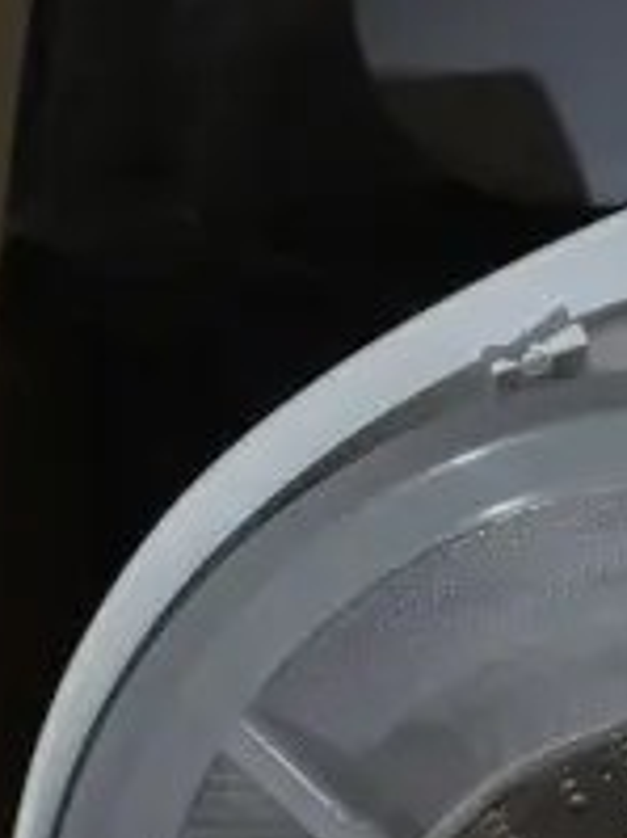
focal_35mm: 165
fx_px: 3989
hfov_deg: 8.9
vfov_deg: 12.0
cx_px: 778
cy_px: 328
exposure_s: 1/60
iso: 3200
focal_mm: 16
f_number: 9
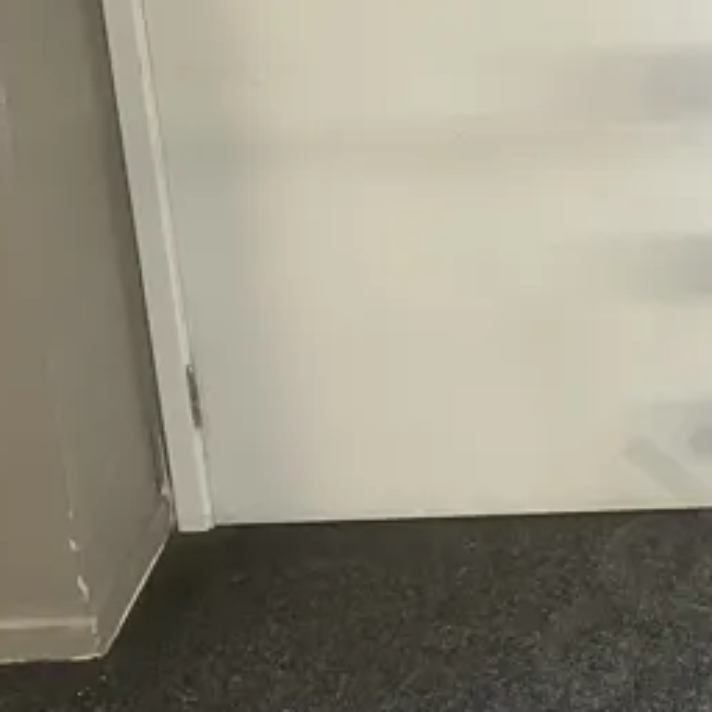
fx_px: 2304
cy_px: 120
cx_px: 987
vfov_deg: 17.4
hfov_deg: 16.4
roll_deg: +0.0
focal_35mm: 99
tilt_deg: -17.4
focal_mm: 3.99
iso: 125
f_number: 1.8
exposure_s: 1/50
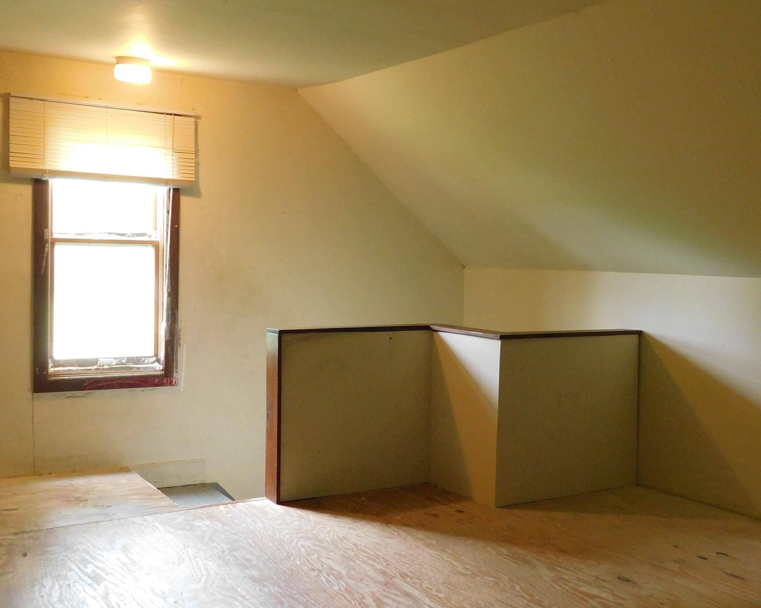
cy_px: 296
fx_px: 878
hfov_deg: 46.8
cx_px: 373
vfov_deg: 38.2
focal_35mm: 39
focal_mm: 4.9
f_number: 3.2
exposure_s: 1/25
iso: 400
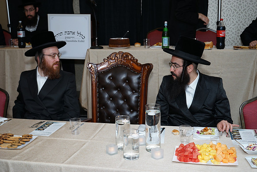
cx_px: 128
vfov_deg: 29.3
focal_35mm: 46
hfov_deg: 42.7
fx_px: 328
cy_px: 86
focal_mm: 46
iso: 640
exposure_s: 1/125
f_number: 6.3
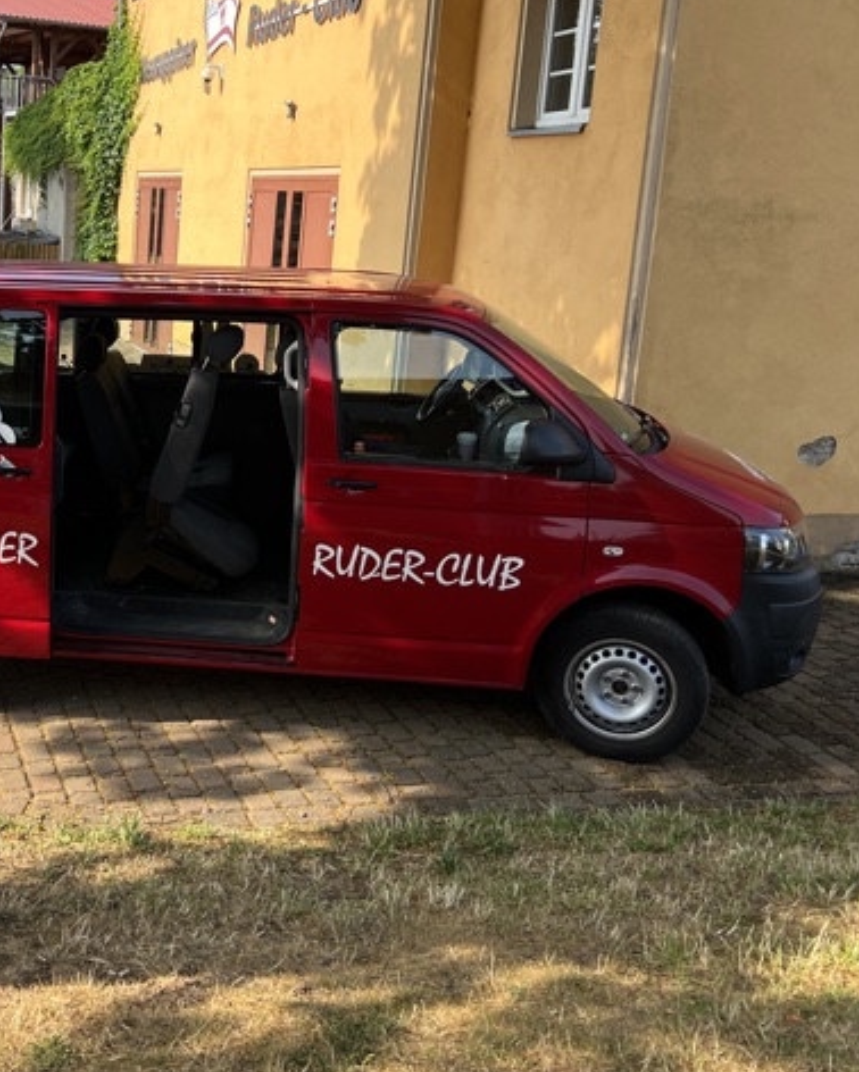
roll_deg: -2.4
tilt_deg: -10.9
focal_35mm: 43
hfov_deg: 33.1
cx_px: 86
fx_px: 1366
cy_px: 454
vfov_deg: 42.8
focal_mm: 5.7
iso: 50
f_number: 1.5
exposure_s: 1/1645
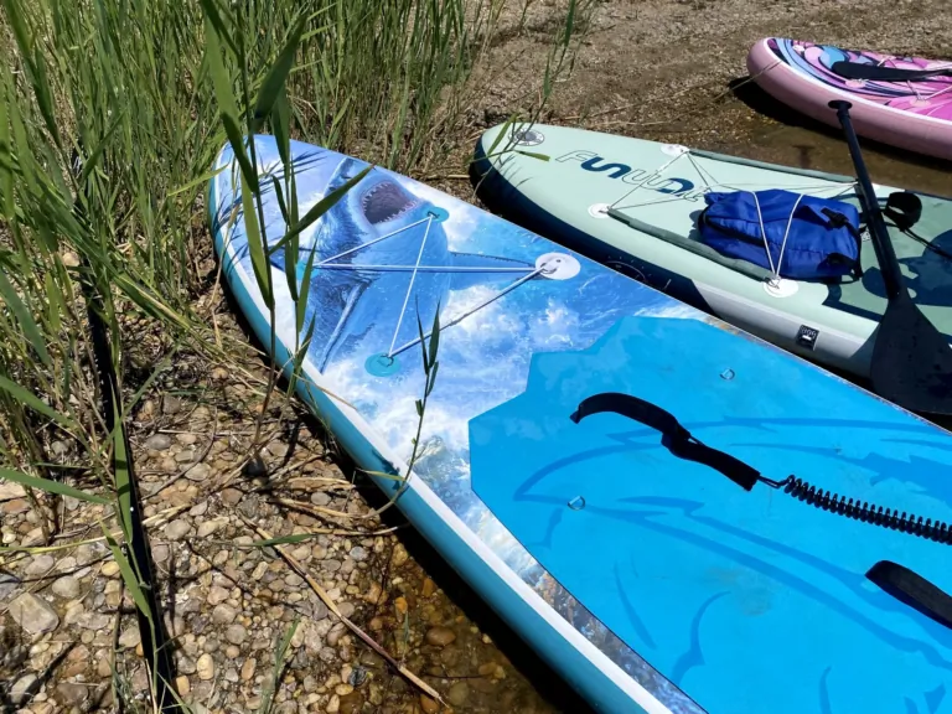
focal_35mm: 26
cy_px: 357
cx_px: 476
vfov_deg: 53.1
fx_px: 715
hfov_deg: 67.3
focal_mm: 4.25
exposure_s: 1/7194
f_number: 1.8
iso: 32
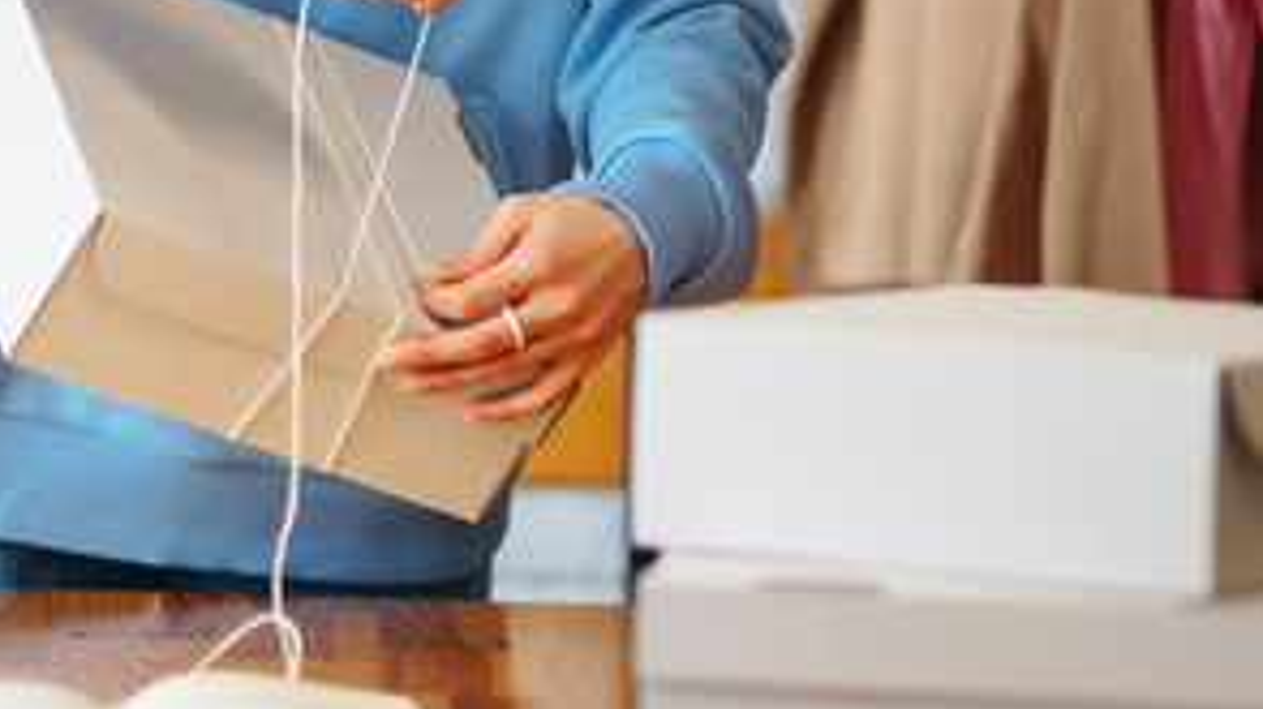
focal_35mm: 227
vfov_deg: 5.3
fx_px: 7598
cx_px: -56
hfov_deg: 9.4
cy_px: -52
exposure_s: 1/1250
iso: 200
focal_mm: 85
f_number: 1.4
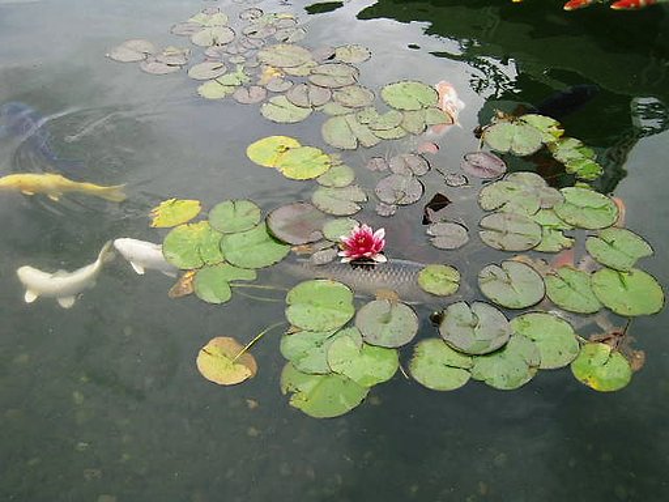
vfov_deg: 38.7
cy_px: 251
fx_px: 715
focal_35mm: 37
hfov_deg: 50.1
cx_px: 334
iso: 100
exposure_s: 1/200
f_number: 3
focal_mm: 6.5
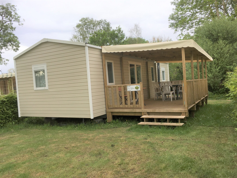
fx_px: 199
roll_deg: +3.3
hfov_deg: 61.7
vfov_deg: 48.2
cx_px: 118
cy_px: 89
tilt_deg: -0.3
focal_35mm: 29
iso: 25
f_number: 2.2
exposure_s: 1/578
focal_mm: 4.15
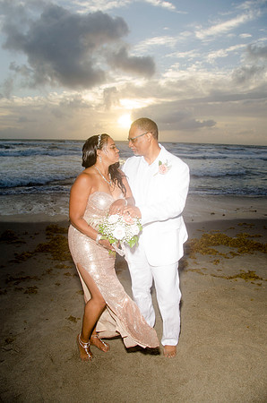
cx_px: 134
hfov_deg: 47.7
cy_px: 202
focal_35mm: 27
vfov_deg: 67.5
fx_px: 302
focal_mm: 18
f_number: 5.6
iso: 100
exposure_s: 1/250
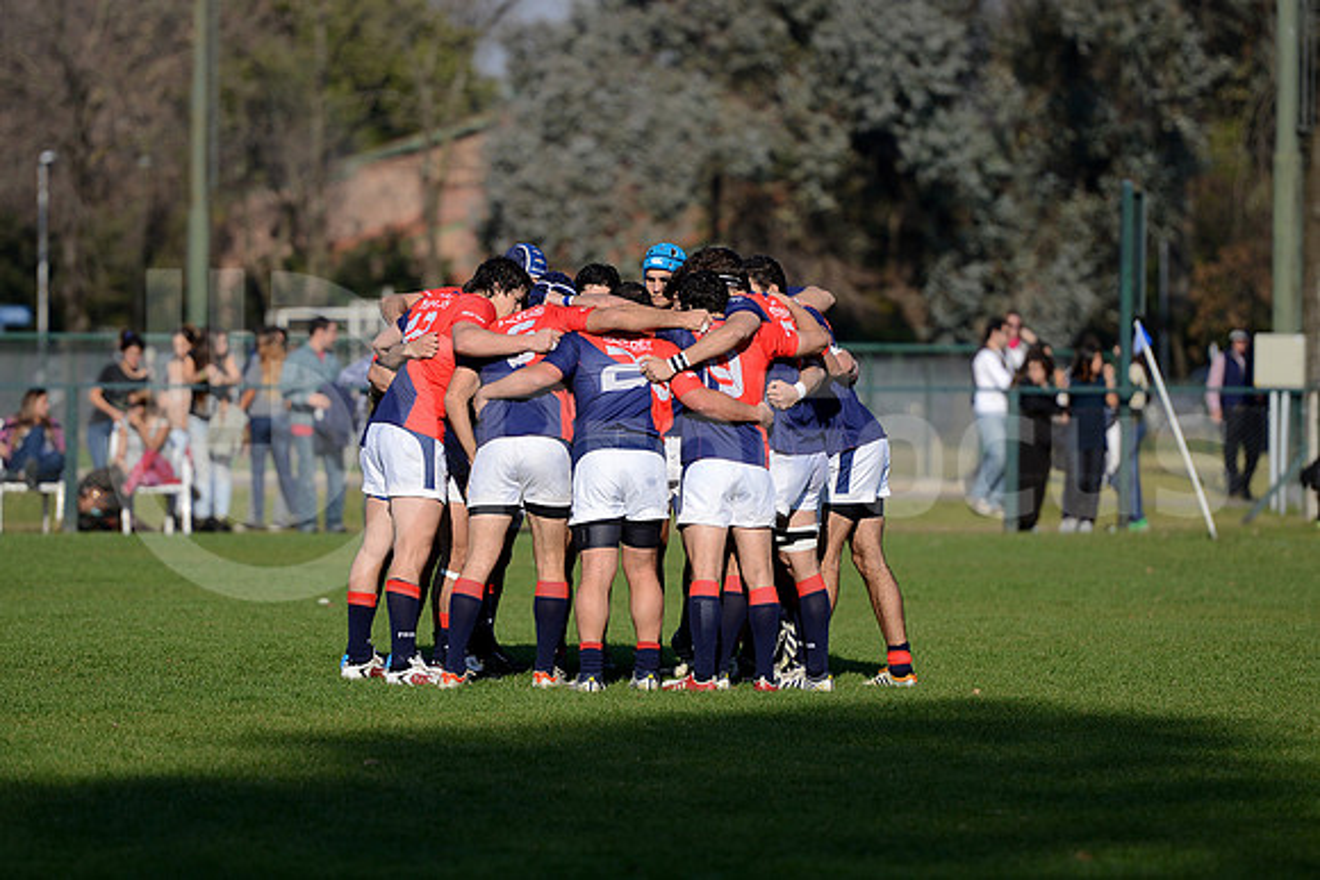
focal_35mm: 195
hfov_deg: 10.5
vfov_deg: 7.0
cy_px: 440
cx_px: 660
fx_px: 7151
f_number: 2.8
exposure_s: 1/2500
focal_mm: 195
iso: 250
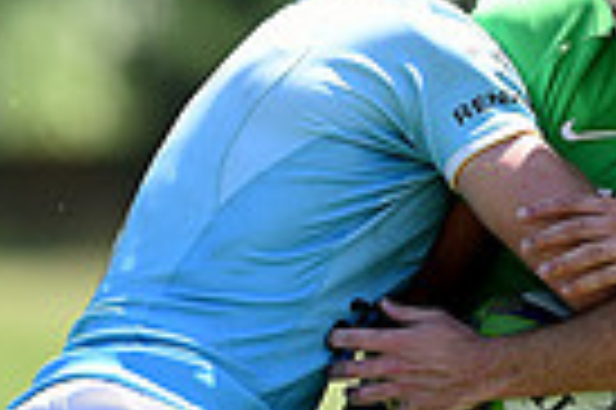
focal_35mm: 1271
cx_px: 445
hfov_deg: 1.6
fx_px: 21722
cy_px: 552
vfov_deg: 1.1
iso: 200
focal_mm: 300
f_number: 2.8
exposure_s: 1/1250
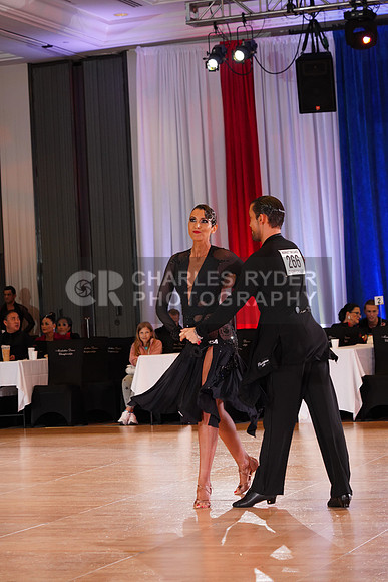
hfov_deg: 14.6
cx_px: 194
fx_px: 1519
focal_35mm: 94
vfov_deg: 21.7
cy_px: 291
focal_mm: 94
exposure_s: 1/160
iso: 2000
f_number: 5.6
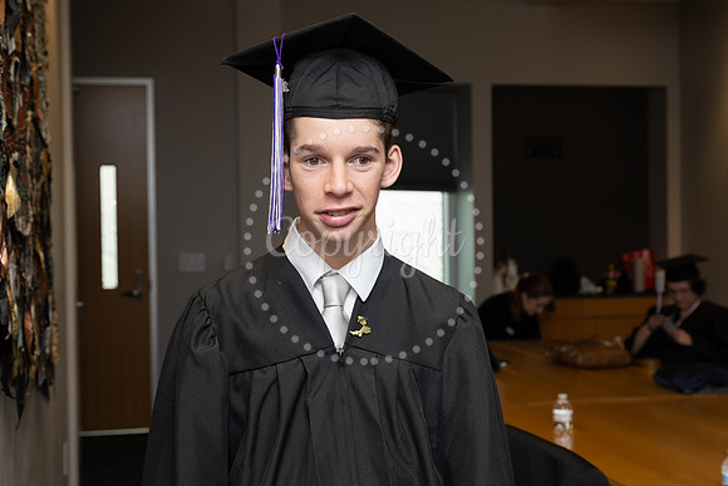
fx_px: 1092
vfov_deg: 25.1
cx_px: 364
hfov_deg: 36.9
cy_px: 243
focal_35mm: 54
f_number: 5.6
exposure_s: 1/125
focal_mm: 54
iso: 640
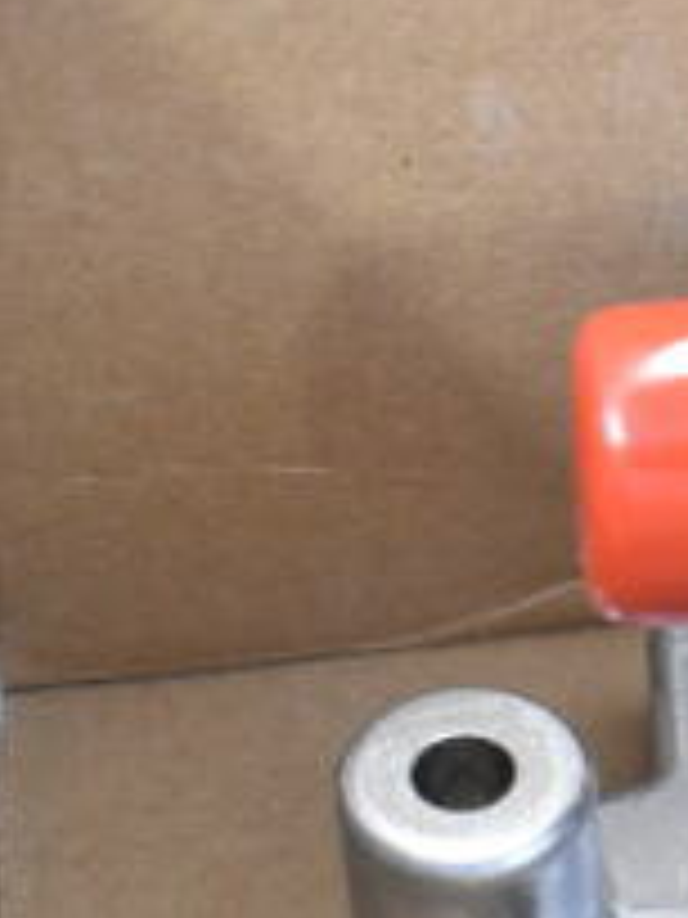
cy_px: 772
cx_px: 1183
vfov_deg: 17.4
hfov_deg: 12.3
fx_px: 2968
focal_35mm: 112
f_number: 4
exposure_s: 1/40
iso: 3600
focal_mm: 26
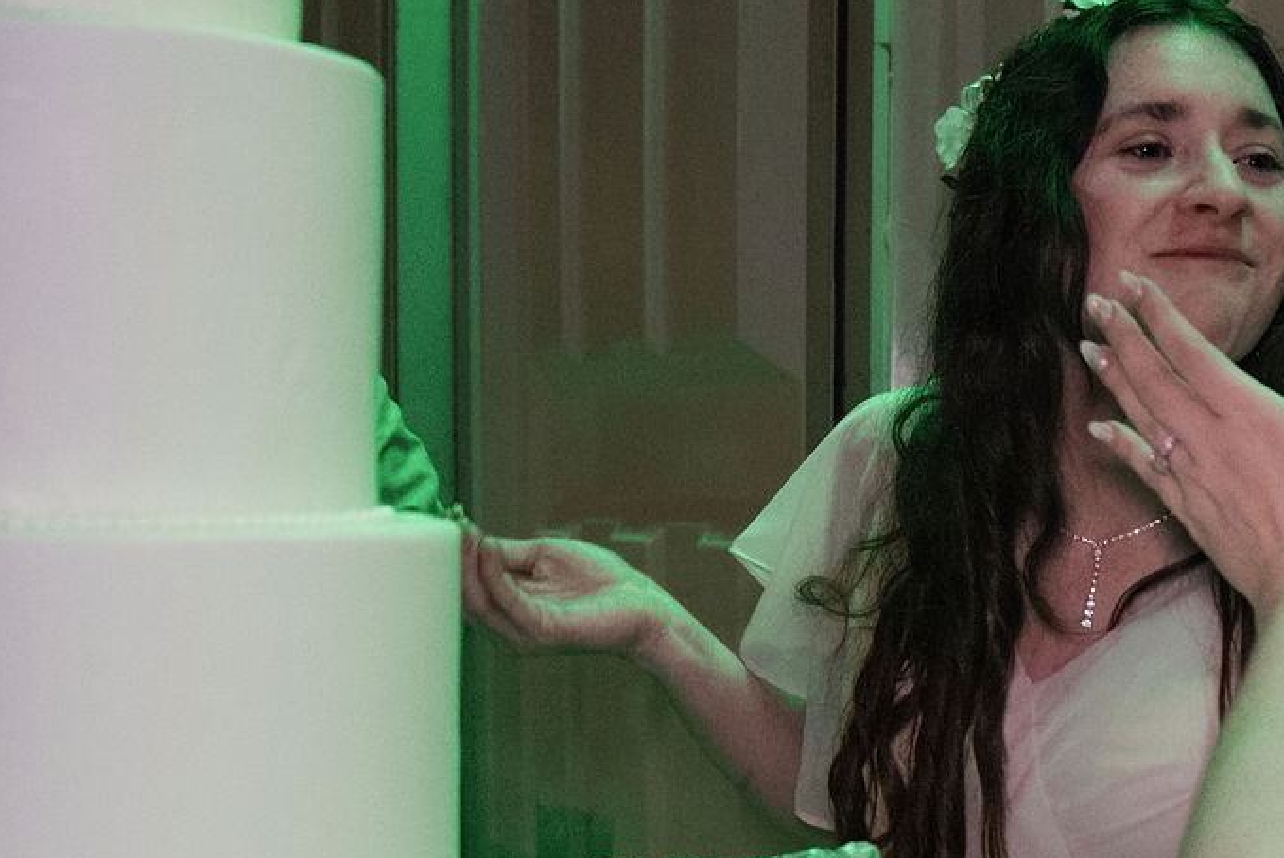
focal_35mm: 66
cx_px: 1443
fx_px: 2356
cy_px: 608
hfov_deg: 27.6
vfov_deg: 20.5
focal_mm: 28
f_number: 4
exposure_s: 1/160
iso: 12800
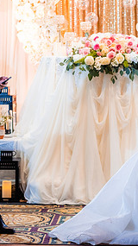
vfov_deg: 12.0
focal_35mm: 179
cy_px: 94
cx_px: 109
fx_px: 1166
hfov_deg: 6.8
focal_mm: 56
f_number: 2
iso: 640
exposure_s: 1/160
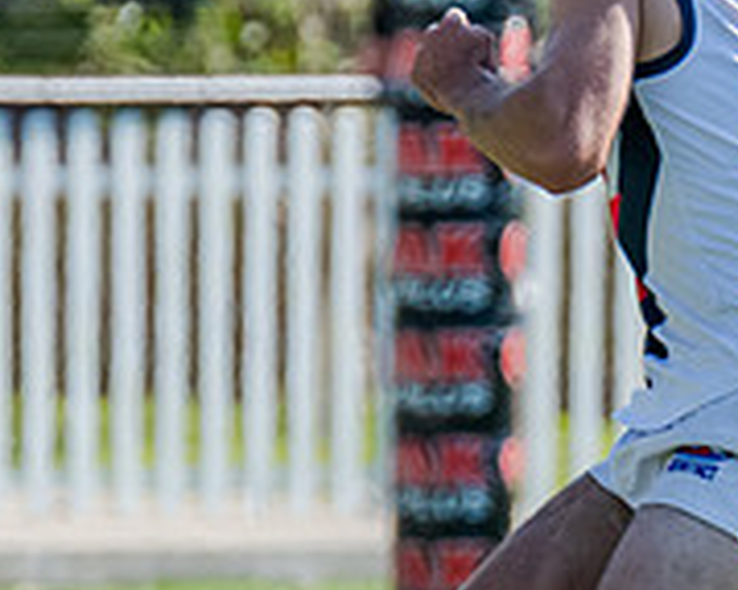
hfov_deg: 1.1
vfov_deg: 0.9
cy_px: 318
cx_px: 1346
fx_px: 38639
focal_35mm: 1770
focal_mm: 380
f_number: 6.3
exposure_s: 1/1600
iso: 800
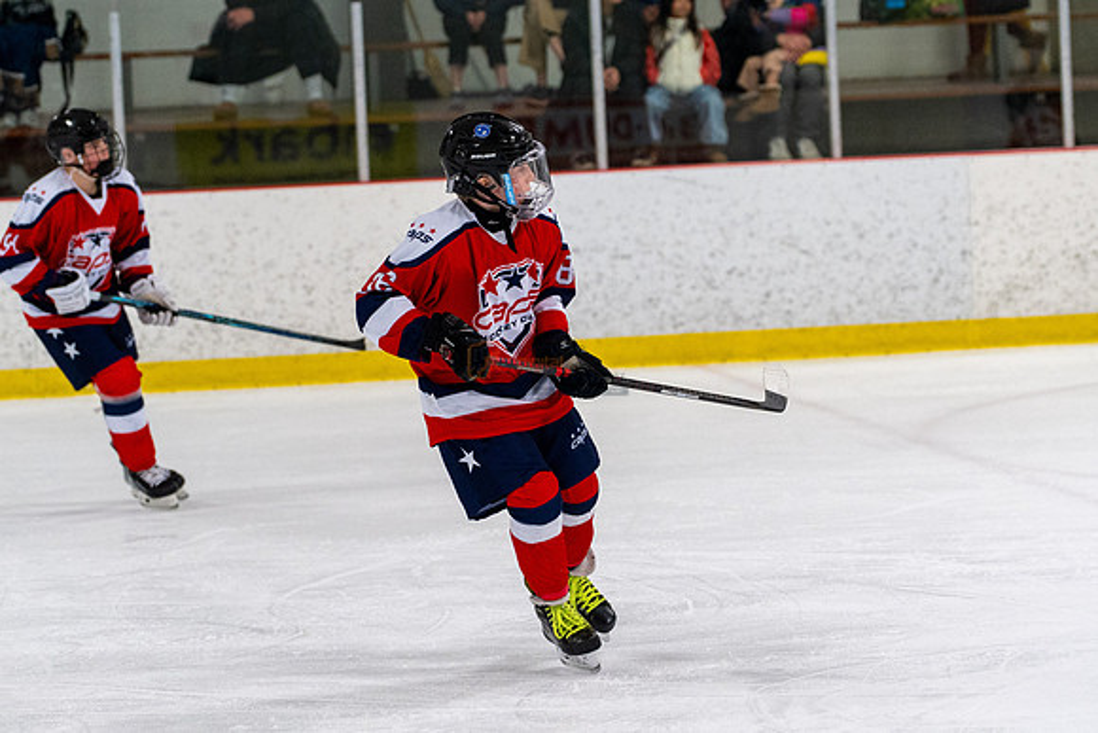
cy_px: 366
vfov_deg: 8.6
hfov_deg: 12.9
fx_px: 4850
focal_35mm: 159
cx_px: 549
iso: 2000
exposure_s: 1/800
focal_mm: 106
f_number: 3.2
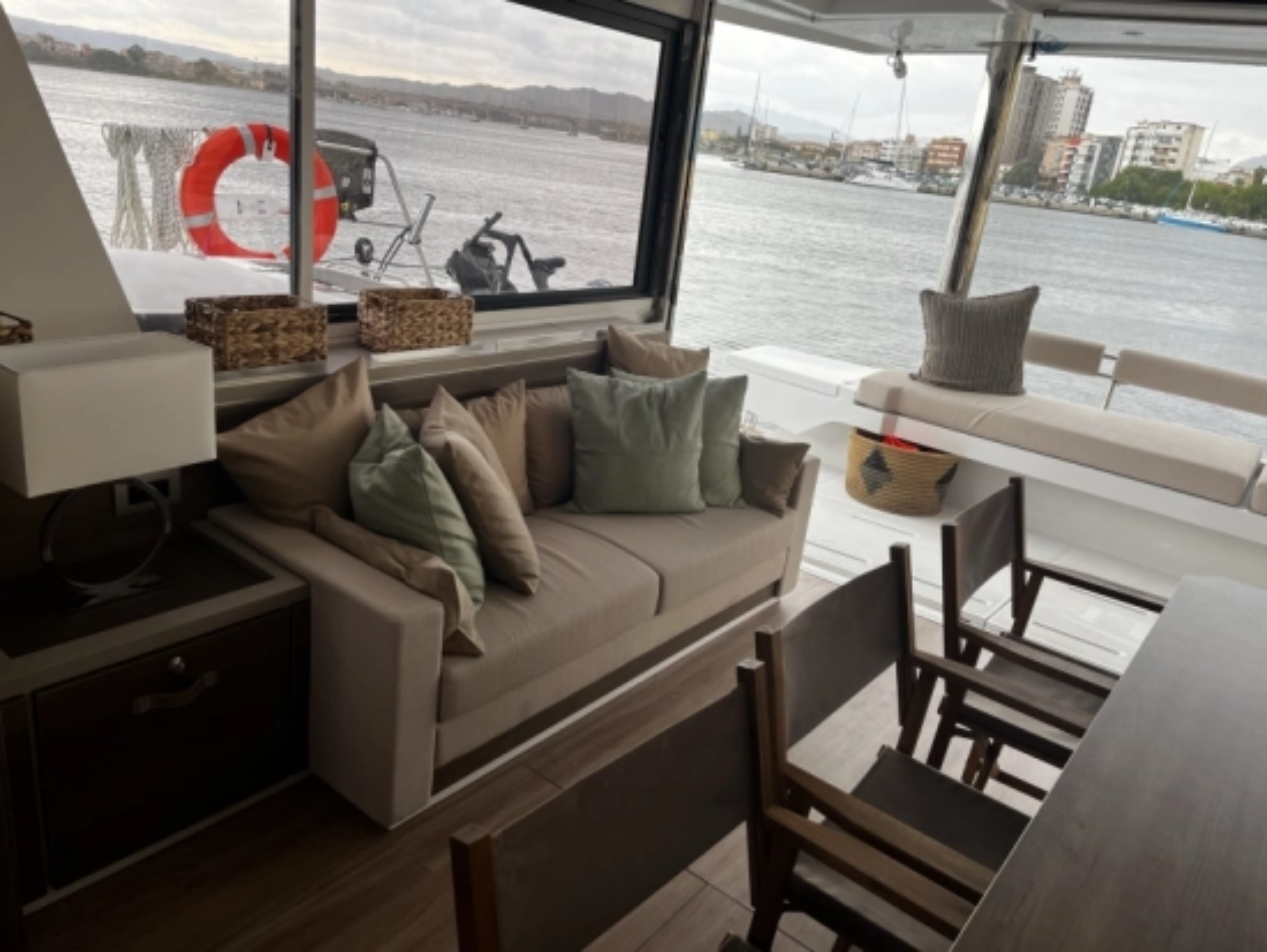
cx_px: 634
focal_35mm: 26
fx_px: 952
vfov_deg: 53.1
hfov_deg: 67.3
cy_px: 476
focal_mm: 5.1
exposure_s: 1/174
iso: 40
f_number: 1.6
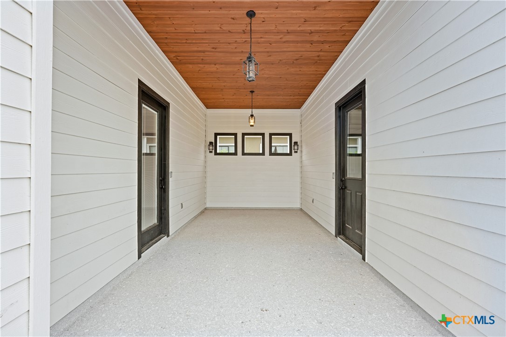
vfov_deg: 81.2
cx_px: 253
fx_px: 197
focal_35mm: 14
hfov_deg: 104.3
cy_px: 168
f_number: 9
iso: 320
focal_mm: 14
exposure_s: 1/15
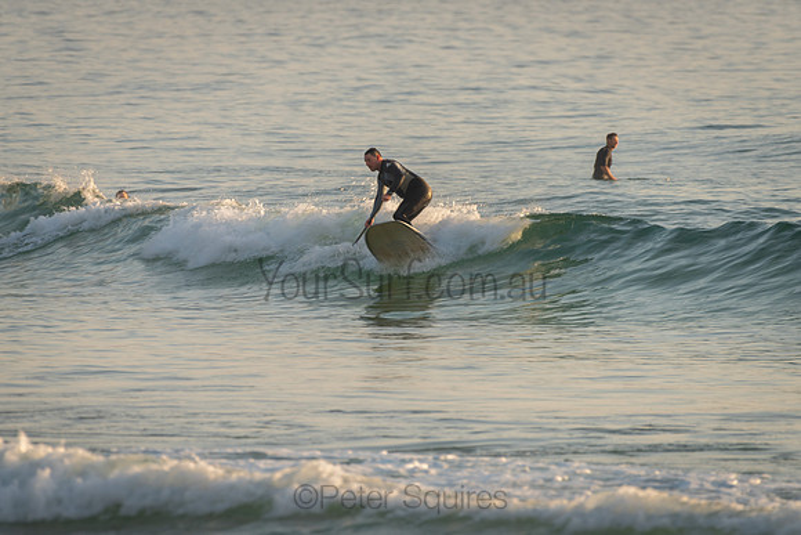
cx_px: 406
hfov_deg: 3.4
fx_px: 13631
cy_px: 209
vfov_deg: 2.2
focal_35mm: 613
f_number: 6.3
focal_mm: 500
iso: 64
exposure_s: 1/60
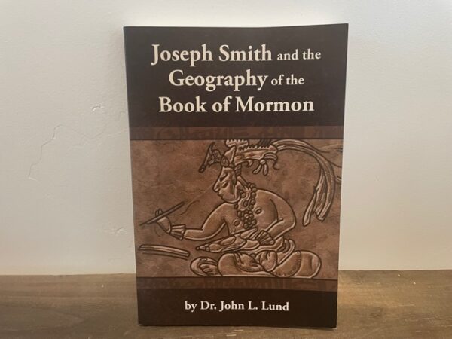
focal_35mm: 26
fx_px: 339
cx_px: 226
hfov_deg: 67.3
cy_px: 170
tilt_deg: -25.3
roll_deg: +0.5
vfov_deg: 53.1
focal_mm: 4.2
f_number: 1.6
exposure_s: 1/60
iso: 250
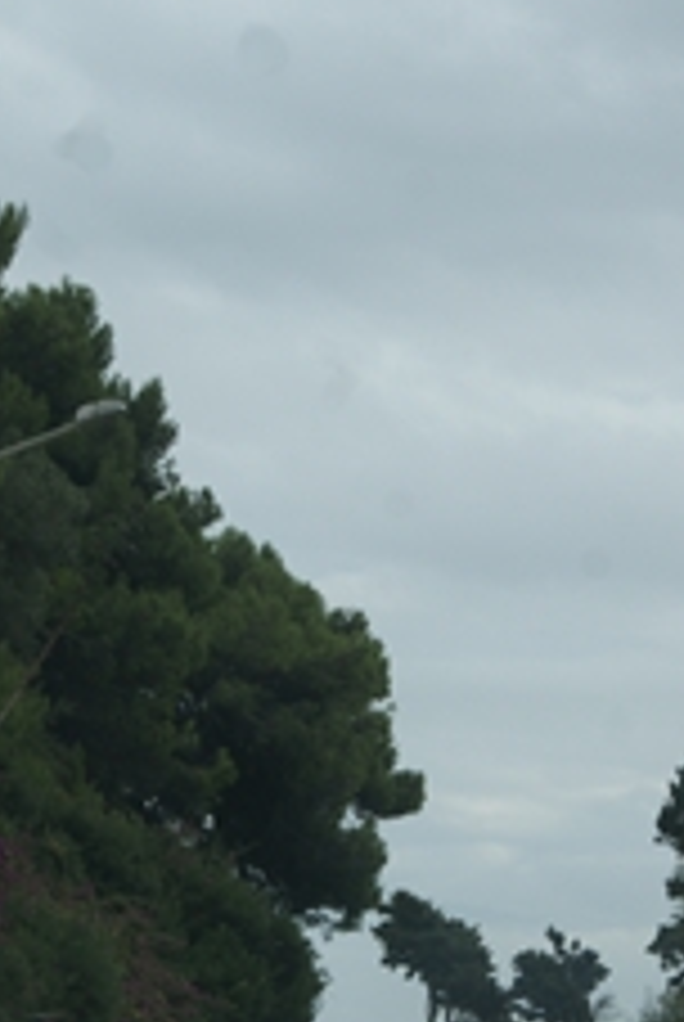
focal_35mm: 182
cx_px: 434
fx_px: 5174
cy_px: 828
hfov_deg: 7.6
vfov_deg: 11.2
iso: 100
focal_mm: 55
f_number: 10
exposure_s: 1/125
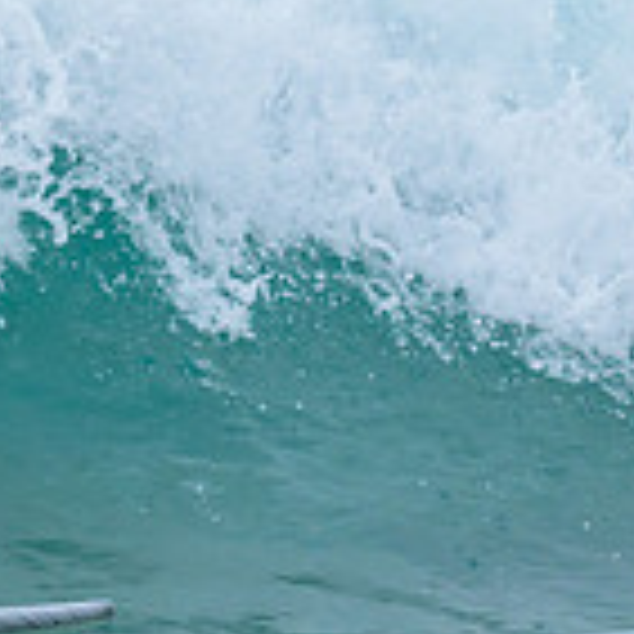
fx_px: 68753
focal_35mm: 3318
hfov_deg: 0.5
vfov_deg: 0.5
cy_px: 18
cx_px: -390
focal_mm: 800
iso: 800
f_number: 6.3
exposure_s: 1/2000
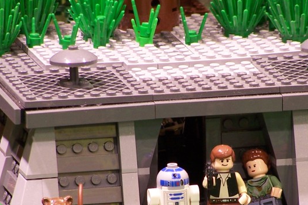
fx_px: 5790
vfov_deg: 2.0
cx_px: 207
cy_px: 161
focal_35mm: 677
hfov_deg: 3.0
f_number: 3.6
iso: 80
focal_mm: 55.9
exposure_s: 1/2
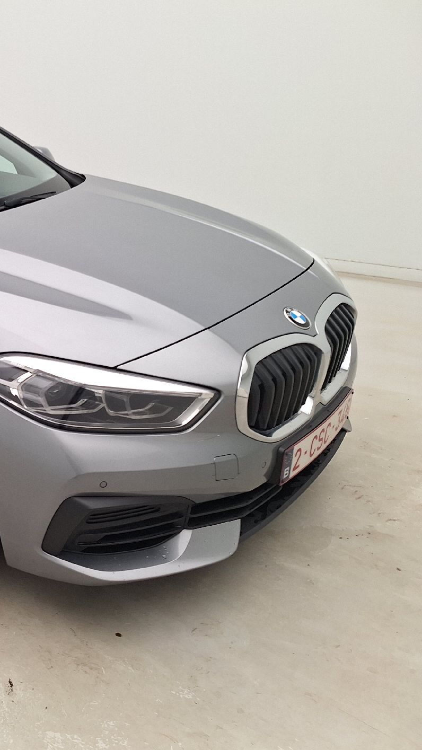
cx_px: -85
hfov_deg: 29.7
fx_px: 676
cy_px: 373
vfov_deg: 58.0
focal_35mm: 34
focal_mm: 5.54
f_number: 1.8
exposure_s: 1/100
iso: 50
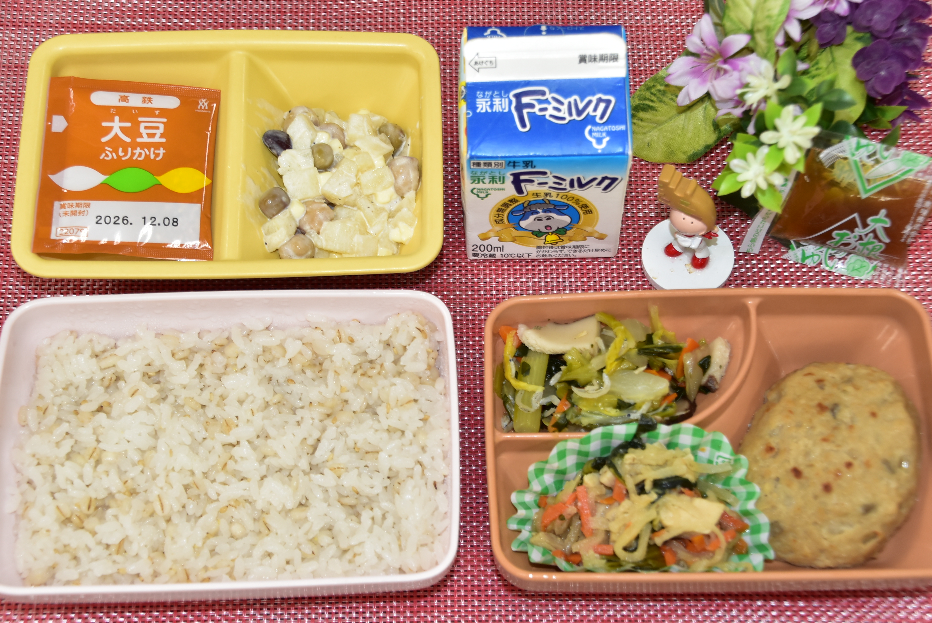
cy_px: 312
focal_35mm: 63
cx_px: 466
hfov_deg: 31.9
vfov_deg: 21.6
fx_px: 1632
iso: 400
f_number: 4.8
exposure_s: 1/60
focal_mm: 42
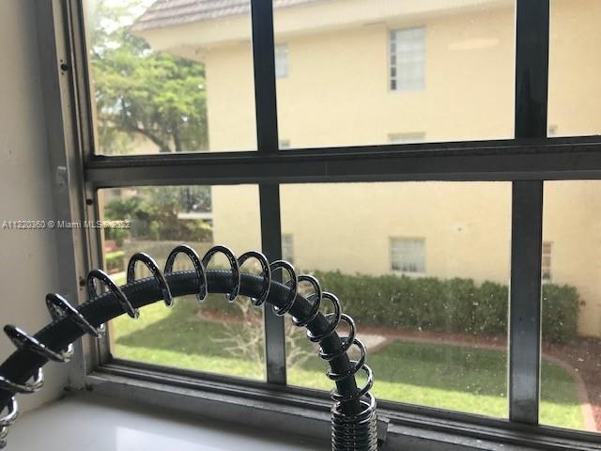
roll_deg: +1.9
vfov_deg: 49.7
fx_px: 486
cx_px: 300
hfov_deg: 63.4
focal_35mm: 28
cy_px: 226
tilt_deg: -5.7
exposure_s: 1/760
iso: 20
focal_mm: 3.99
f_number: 1.8
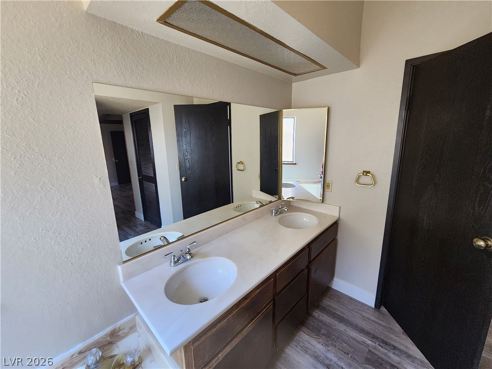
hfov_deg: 106.2
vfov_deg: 89.9
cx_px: 246
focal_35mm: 13
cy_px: 184
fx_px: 185
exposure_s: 1/60
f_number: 2.2
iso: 400
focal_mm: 2.2
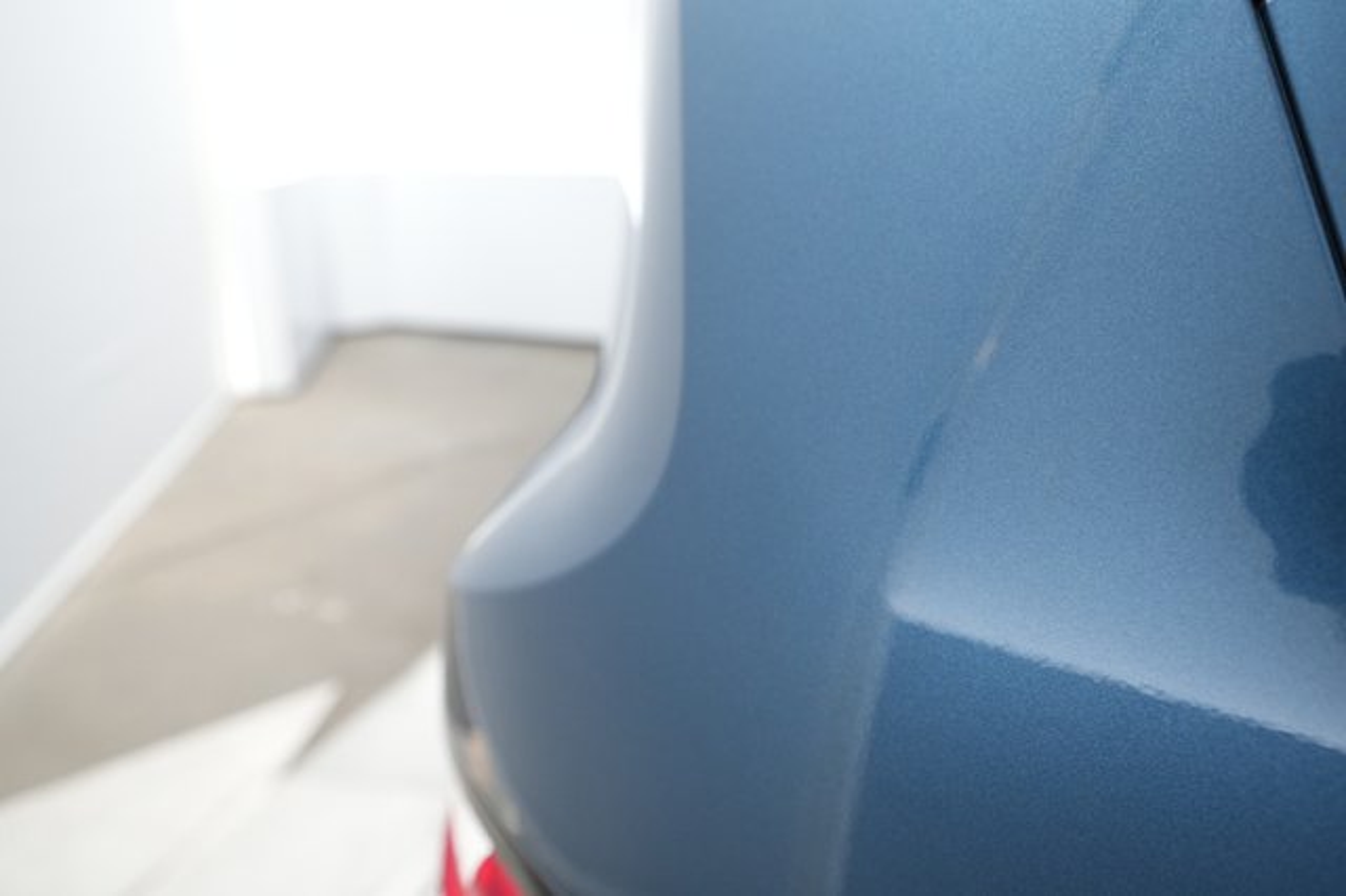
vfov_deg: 51.2
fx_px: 934
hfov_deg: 71.5
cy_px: 448
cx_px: 673
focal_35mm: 25
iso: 2500
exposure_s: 1/100
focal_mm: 25
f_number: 4.5
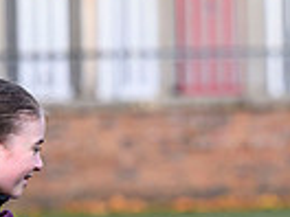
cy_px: 506
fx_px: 5236
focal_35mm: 625
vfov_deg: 2.4
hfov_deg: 3.2
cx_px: 244
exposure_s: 1/1000
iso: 500
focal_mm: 120
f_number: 3.5
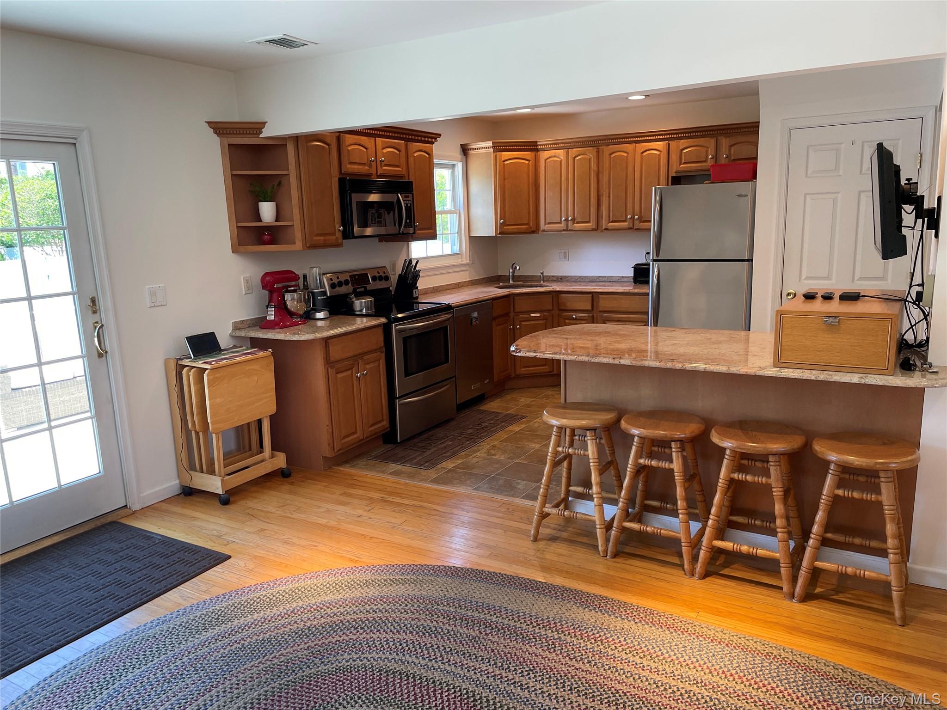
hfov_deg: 67.3
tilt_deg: -12.0
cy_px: 355
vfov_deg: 53.1
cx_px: 474
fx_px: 711
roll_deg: +2.1
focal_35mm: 26
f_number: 1.6
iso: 80
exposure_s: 1/120
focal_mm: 4.2
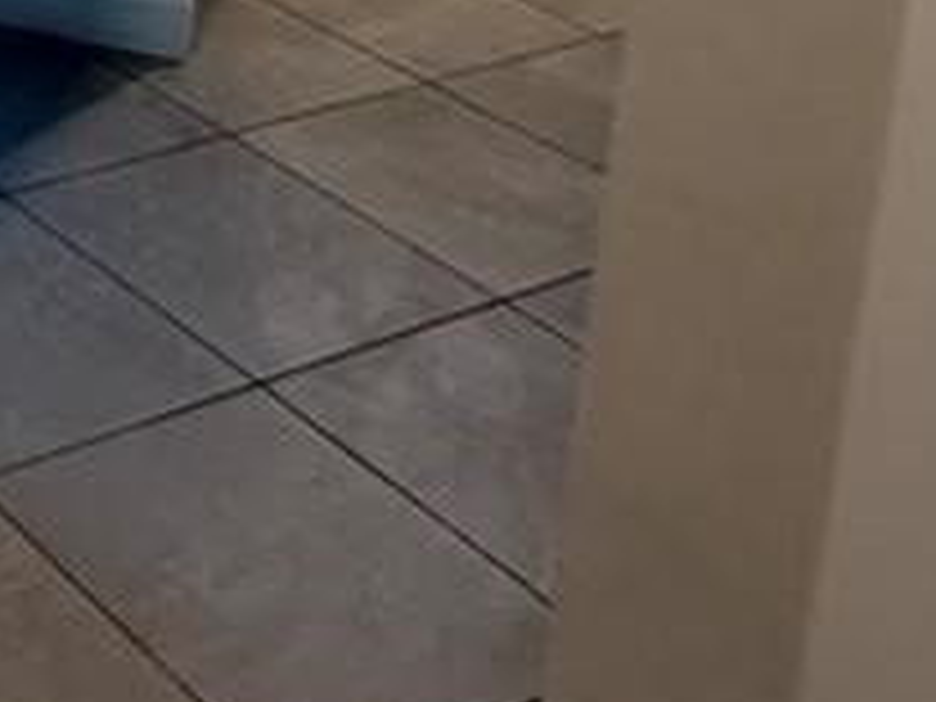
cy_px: -598
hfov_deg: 21.7
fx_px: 1866
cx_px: -590
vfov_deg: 17.1
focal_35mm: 69
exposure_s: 1/60
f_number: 2.2
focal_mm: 2.22
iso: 200
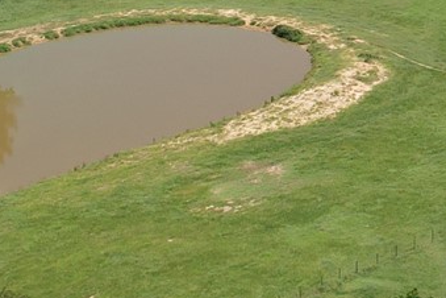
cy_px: -121
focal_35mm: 141
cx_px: 584
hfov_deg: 14.0
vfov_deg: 9.5
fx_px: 1747
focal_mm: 8.38
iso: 100
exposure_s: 1/2000
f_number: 2.8
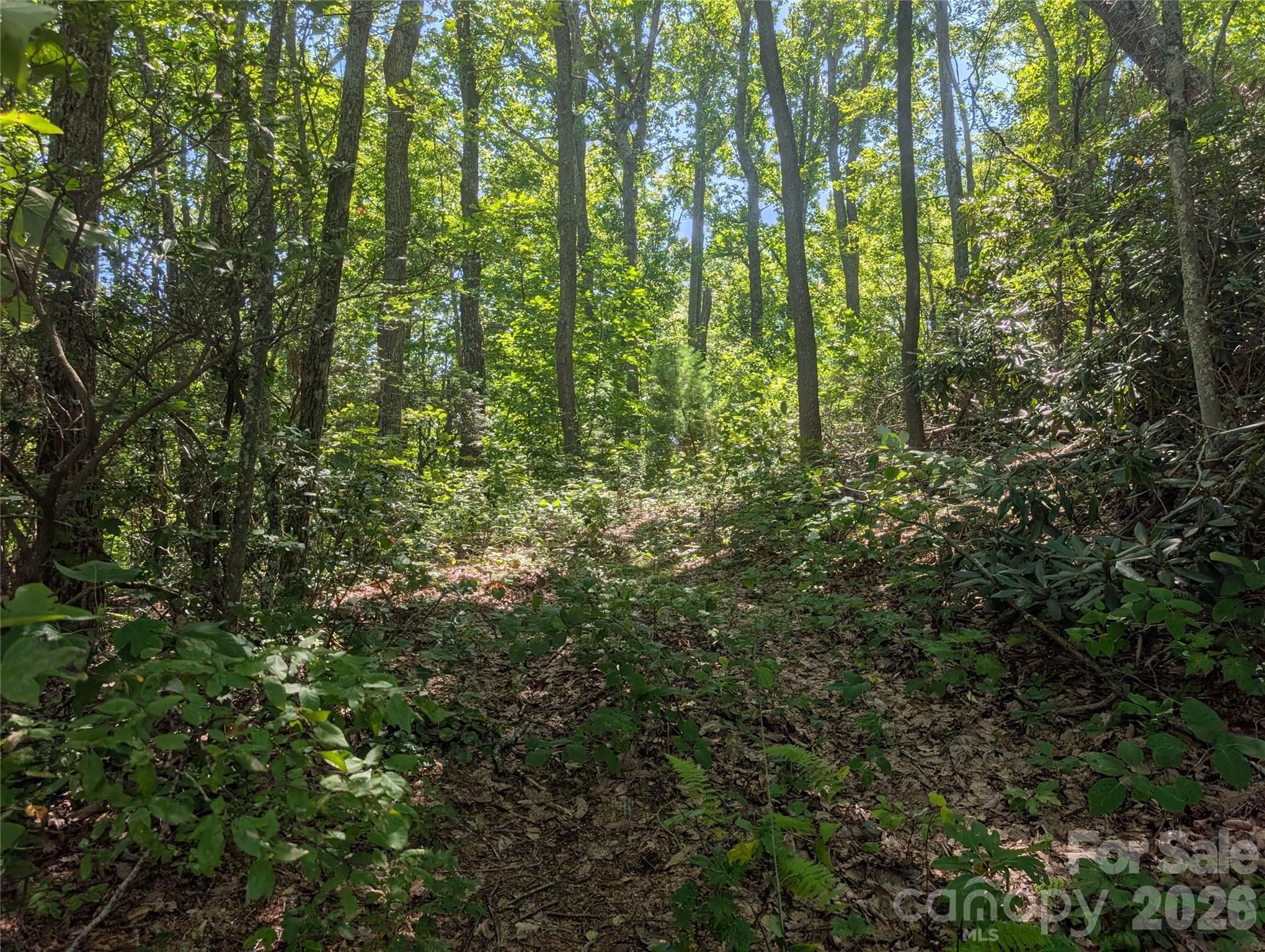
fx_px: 878
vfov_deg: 56.9
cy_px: 476
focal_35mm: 24
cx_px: 632
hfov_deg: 71.5
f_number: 1.68
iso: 20
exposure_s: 1/1143
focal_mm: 6.9
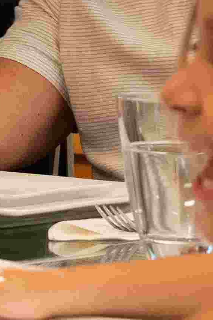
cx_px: -881
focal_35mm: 313
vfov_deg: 6.5
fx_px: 2780
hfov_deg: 3.9
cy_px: -195
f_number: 4
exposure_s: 1/320
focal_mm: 31
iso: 1000
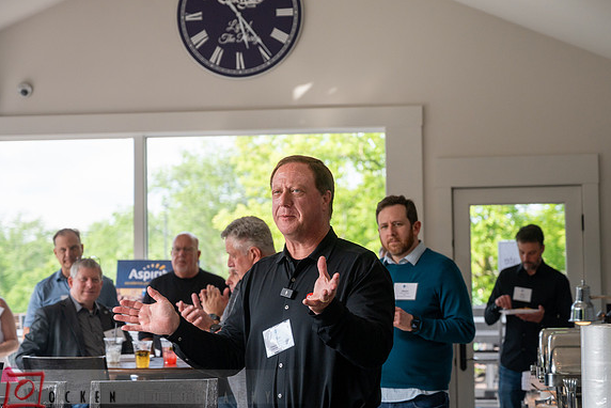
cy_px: 177
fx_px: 1409
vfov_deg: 16.5
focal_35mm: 83
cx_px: 350
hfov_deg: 24.4
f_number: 4
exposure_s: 1/640
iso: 640
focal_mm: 70
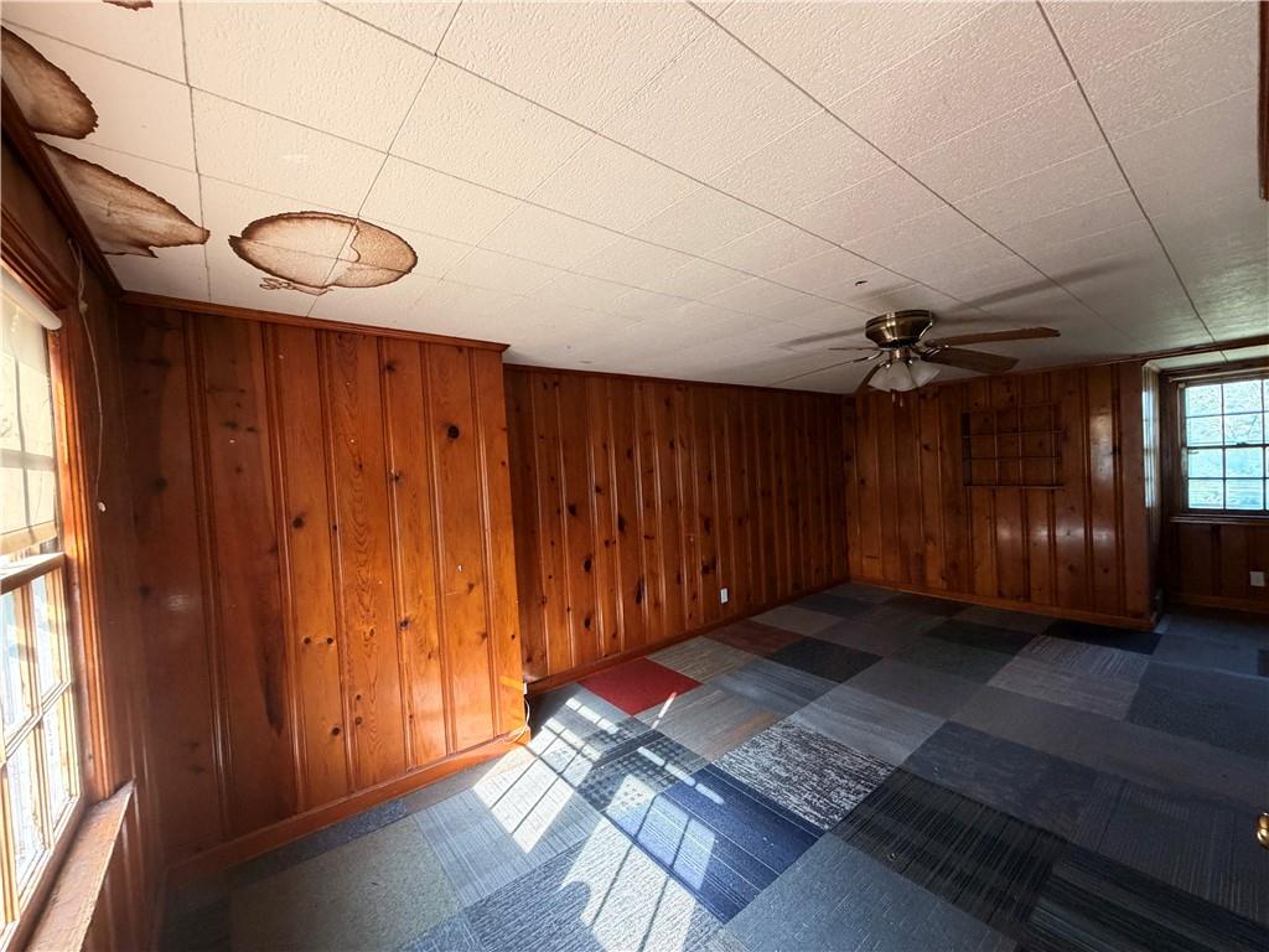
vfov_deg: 85.7
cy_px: 476
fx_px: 513
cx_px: 634
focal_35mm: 14
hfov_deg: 102.1
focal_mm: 2.22
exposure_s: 1/121
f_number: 2.2
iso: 320
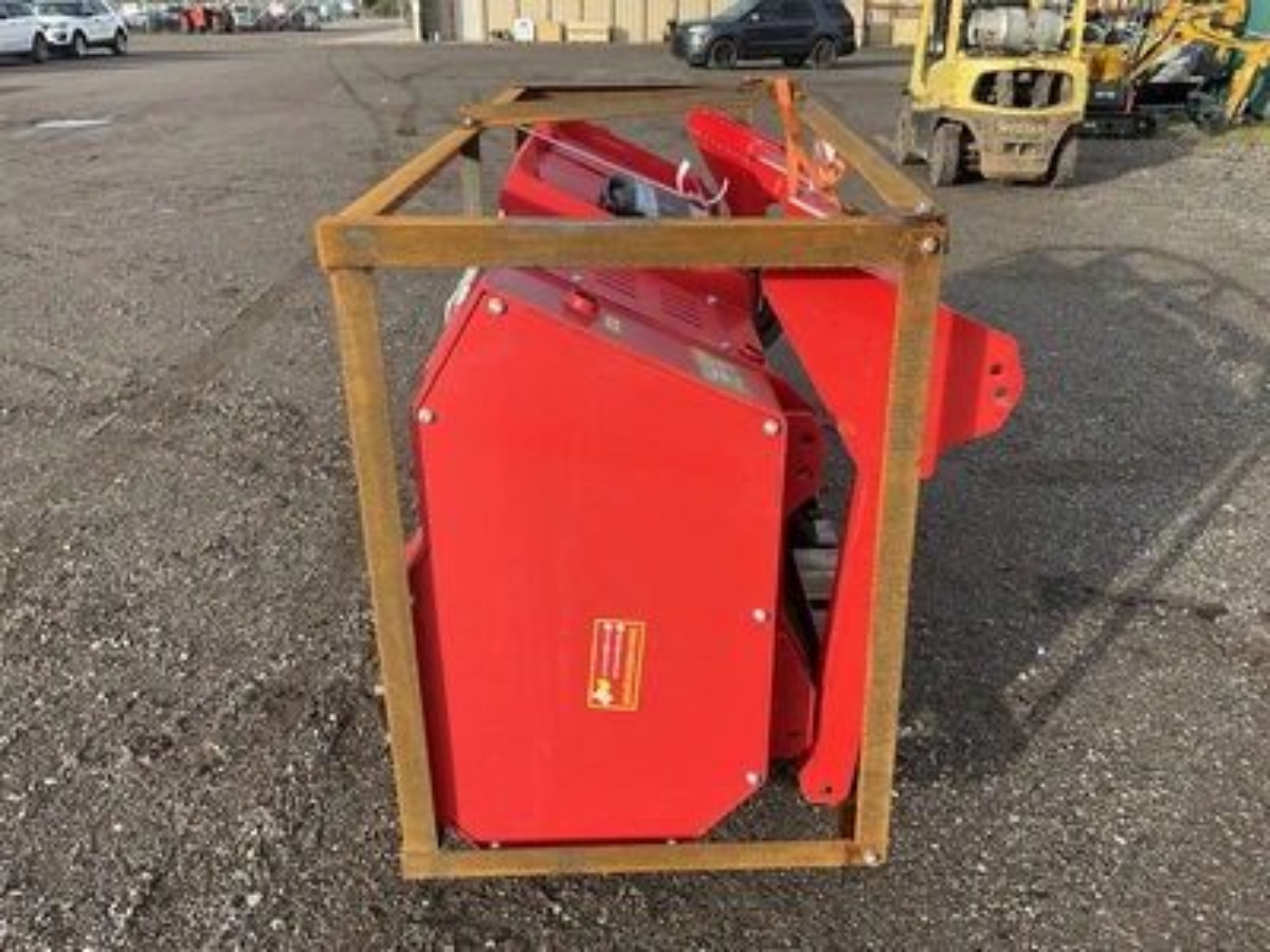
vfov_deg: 48.2
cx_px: 635
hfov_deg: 61.7
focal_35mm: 29
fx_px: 1064
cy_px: 476
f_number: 1.8
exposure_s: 1/519
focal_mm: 3
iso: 25
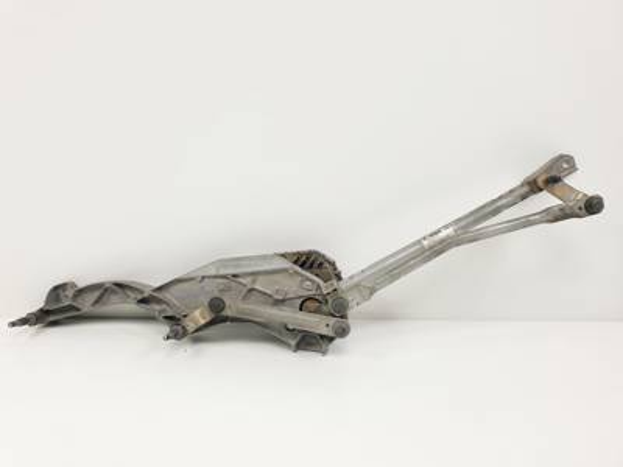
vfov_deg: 53.1
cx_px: 312
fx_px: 468
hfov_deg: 67.3
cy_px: 234
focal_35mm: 26
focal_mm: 4.3
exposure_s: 1/279
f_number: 2.4
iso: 50
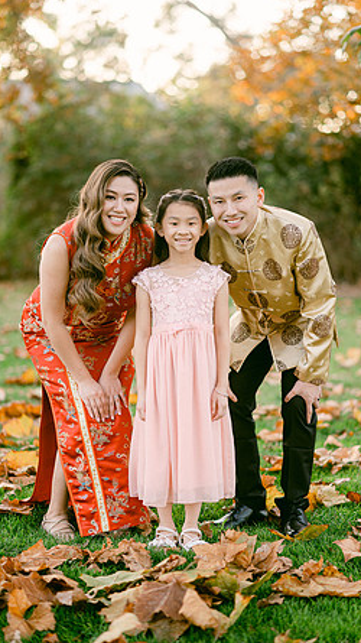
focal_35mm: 90
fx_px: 1533
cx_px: 190
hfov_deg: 13.4
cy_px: 321
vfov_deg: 23.7
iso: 200
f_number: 2
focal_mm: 85
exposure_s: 1/320
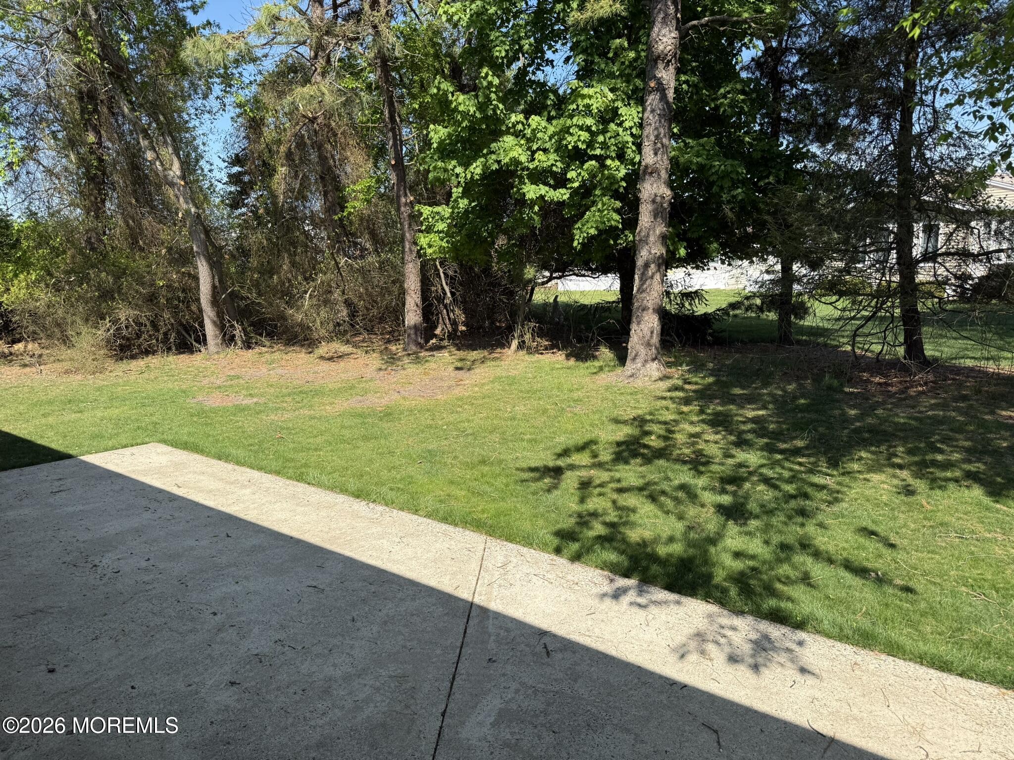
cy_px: 380
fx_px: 703
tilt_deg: -9.1
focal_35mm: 24
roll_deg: +1.5
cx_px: 507
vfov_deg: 56.8
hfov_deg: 71.6
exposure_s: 1/2000
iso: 80
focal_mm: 6.76
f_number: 1.78
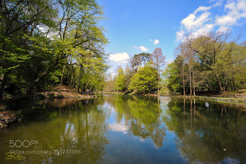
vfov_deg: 37.8
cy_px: 82
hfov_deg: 54.5
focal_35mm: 35
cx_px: 123
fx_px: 239
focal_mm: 35
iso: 640
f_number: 1.4
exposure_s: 1/400
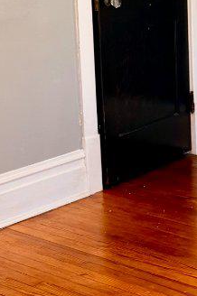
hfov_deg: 11.5
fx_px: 962
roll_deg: +3.5
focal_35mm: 117
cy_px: 110
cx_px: -15
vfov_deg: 17.5
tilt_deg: -13.7
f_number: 1.78
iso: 200
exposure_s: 1/107
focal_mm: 6.76
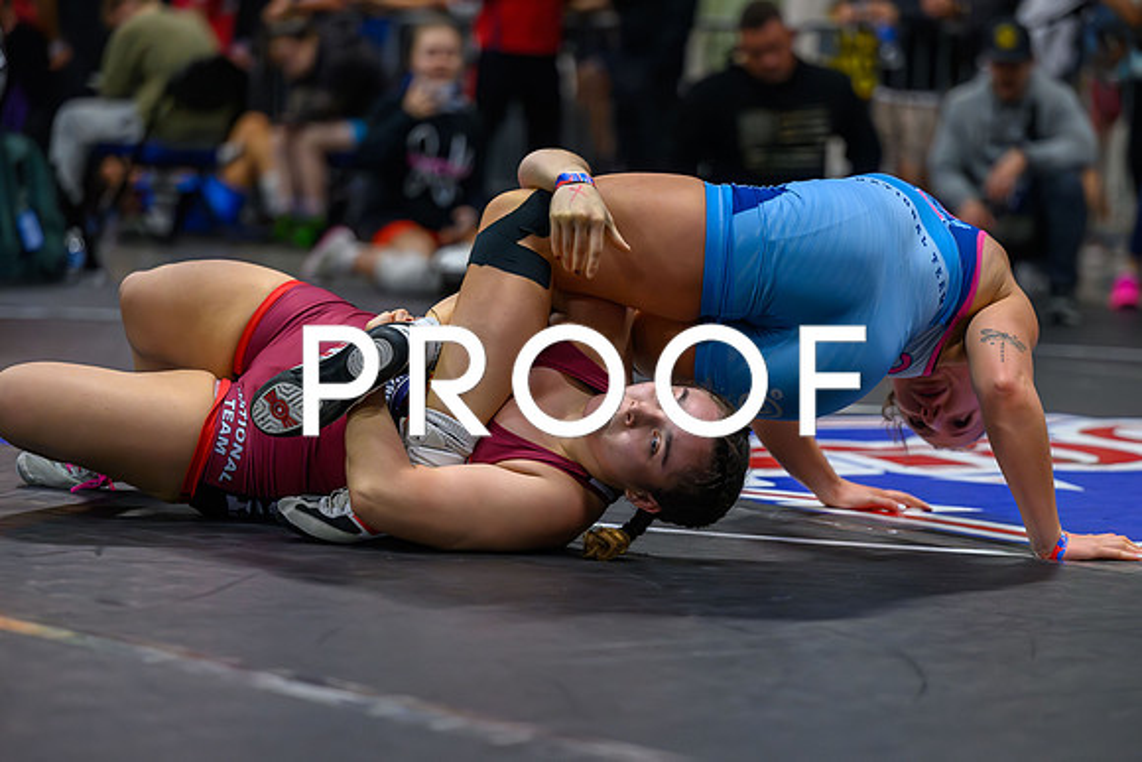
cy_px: 434
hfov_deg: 15.5
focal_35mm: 132
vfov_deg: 10.4
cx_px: 639
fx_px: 4184
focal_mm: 115
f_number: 2.8
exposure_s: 1/800
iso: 9000
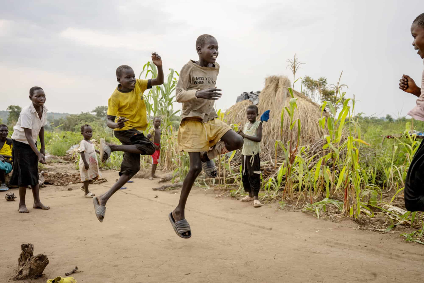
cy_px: 142
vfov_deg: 41.1
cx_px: 212
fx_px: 377
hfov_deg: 58.7
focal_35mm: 32
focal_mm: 32
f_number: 4.5
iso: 400
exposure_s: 1/500
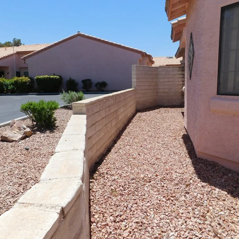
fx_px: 219
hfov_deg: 57.3
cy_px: 116
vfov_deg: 57.3
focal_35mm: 28
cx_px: 115
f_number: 6
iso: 125
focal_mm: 4
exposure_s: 1/640
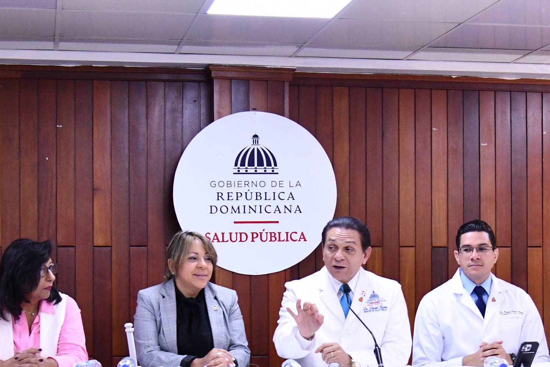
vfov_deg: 16.2
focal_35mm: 84
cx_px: 295
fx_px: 1283
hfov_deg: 24.2
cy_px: 252
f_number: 4
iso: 2500
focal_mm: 30
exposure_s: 1/250
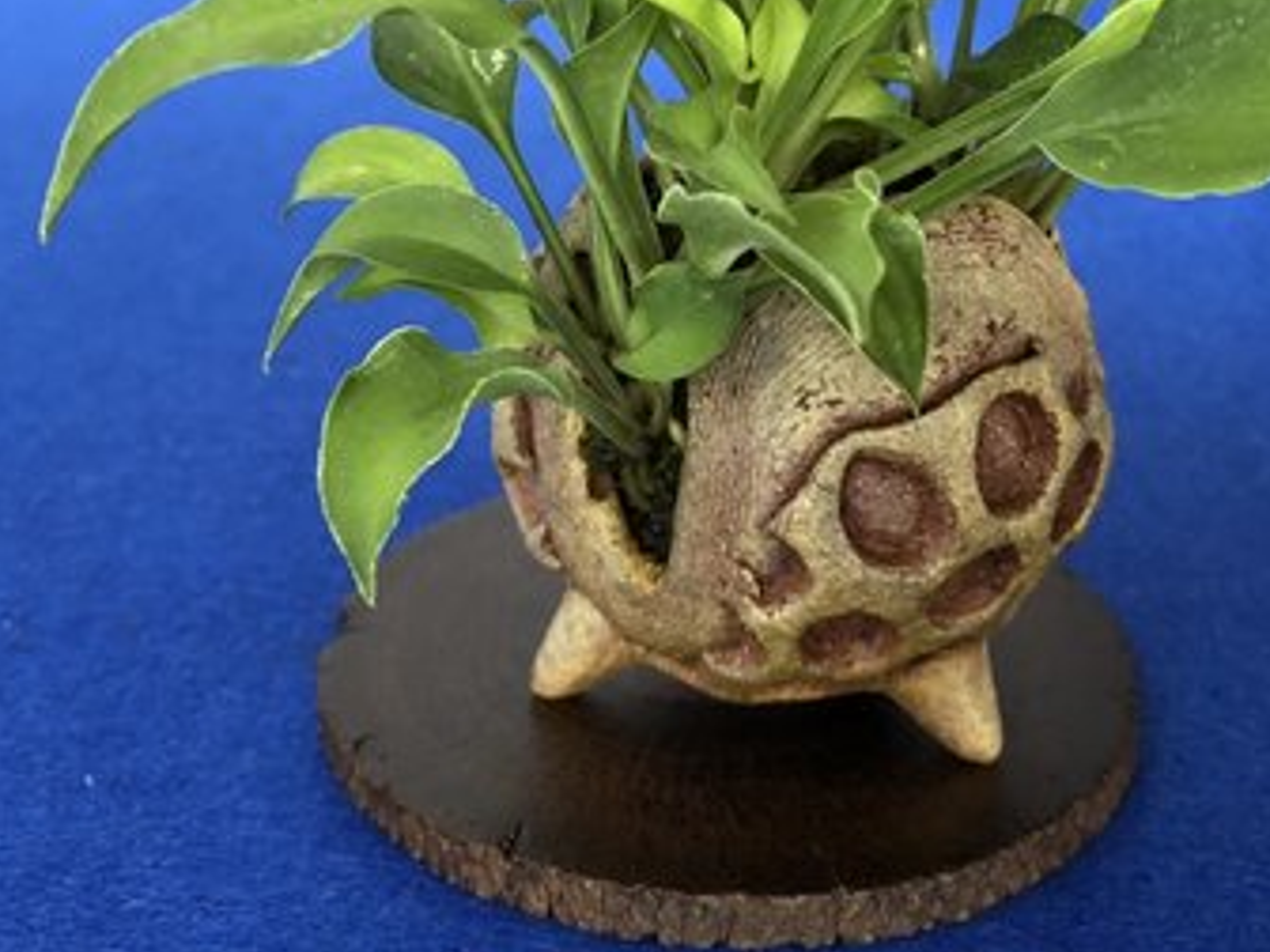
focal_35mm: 50
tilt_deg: -12.0
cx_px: 726
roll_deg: -0.6
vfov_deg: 28.1
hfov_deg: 38.1
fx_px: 1834
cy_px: 113
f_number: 1.8
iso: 40
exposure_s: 1/15
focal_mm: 3.99
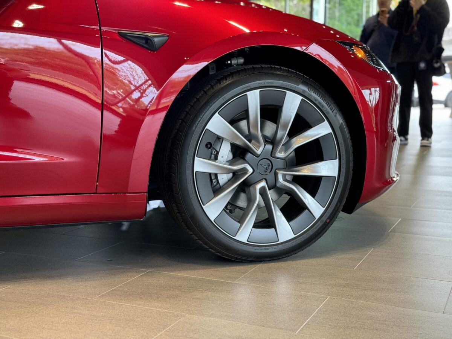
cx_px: 226
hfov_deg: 39.7
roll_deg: +0.0
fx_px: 627
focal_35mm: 48
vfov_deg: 30.3
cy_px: 170
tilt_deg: -7.8
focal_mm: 6.76
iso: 80
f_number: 1.78
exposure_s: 1/122
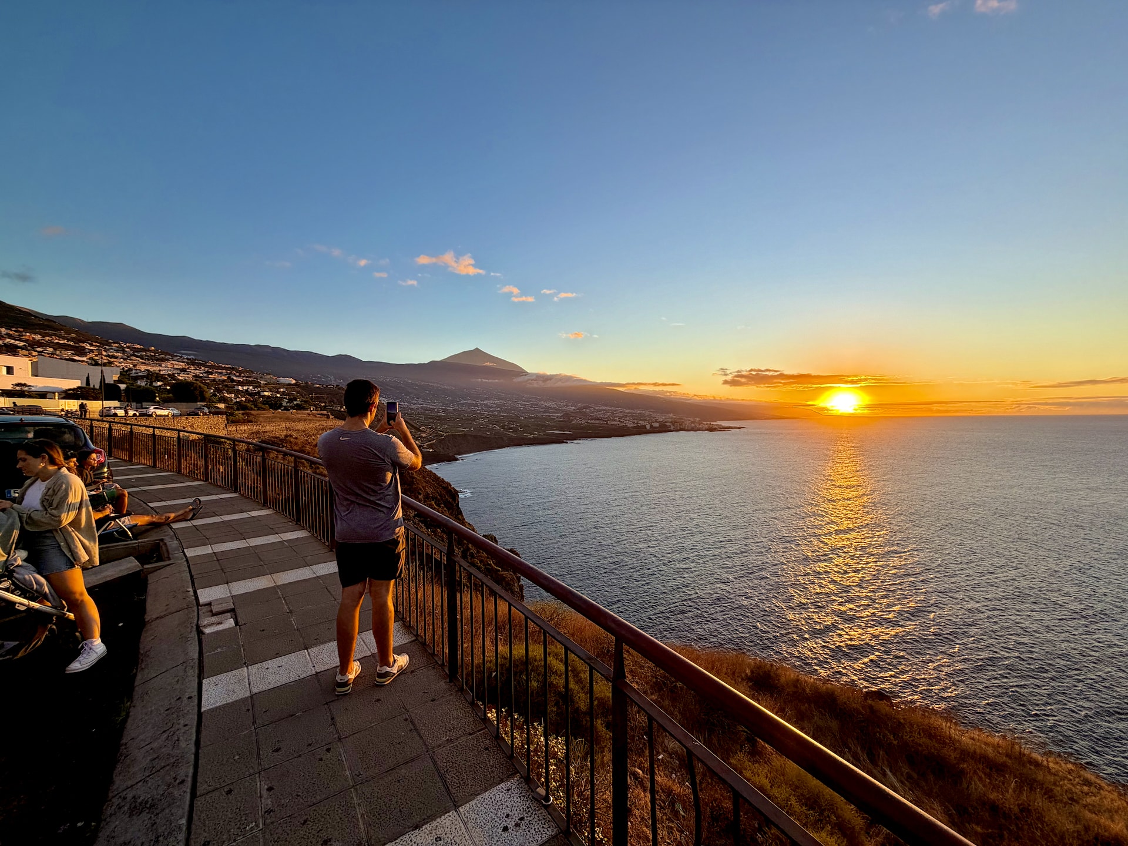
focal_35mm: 14
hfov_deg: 102.1
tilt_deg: -0.9
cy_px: 423
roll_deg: +0.9
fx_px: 456
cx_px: 564
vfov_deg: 85.7
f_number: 2.2
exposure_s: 1/502
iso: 64
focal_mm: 2.22
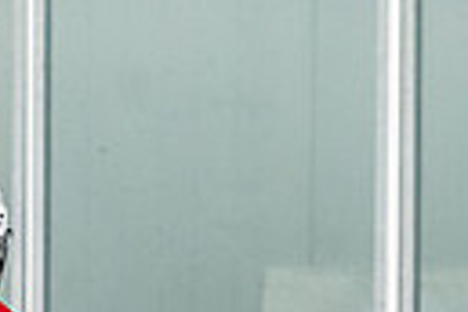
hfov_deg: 2.5
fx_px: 10542
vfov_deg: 1.7
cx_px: -208
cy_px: 737
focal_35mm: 811
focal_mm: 135
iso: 3200
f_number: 2.8
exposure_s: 1/800
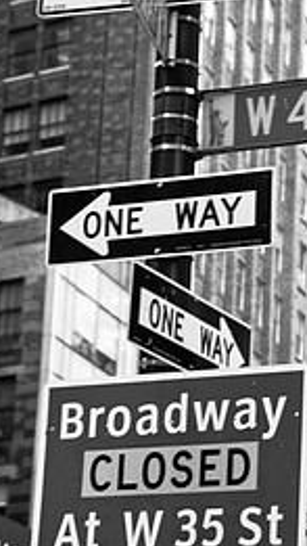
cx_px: 183
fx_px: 2198
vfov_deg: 14.1
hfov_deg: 8.0
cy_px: 220
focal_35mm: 152
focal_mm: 56
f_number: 4.8
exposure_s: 1/30
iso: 1000
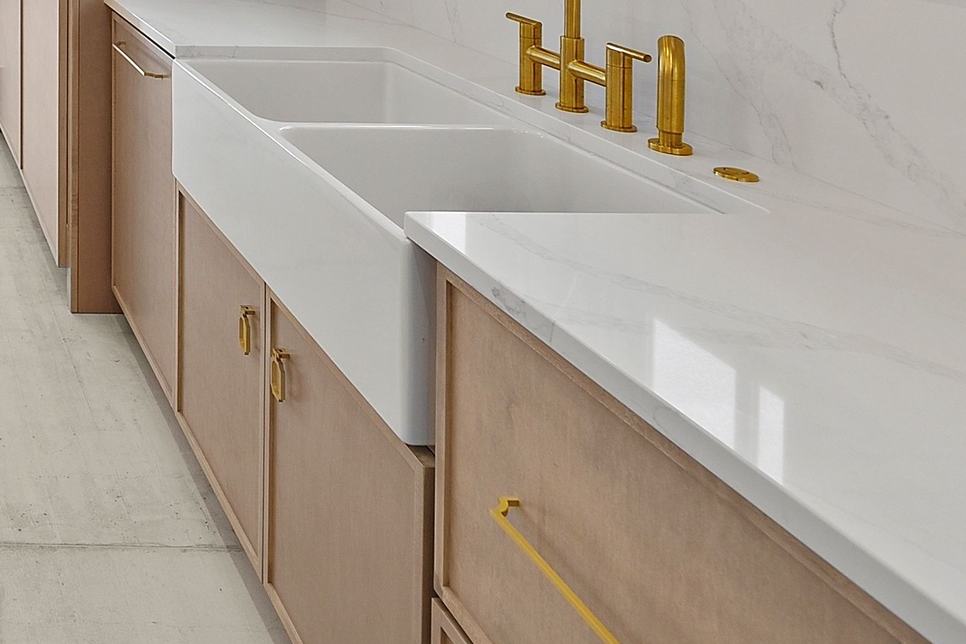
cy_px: -130
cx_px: -140
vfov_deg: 32.2
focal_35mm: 34
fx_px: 912
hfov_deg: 41.8
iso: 200
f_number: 7.1
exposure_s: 1/15
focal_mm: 12
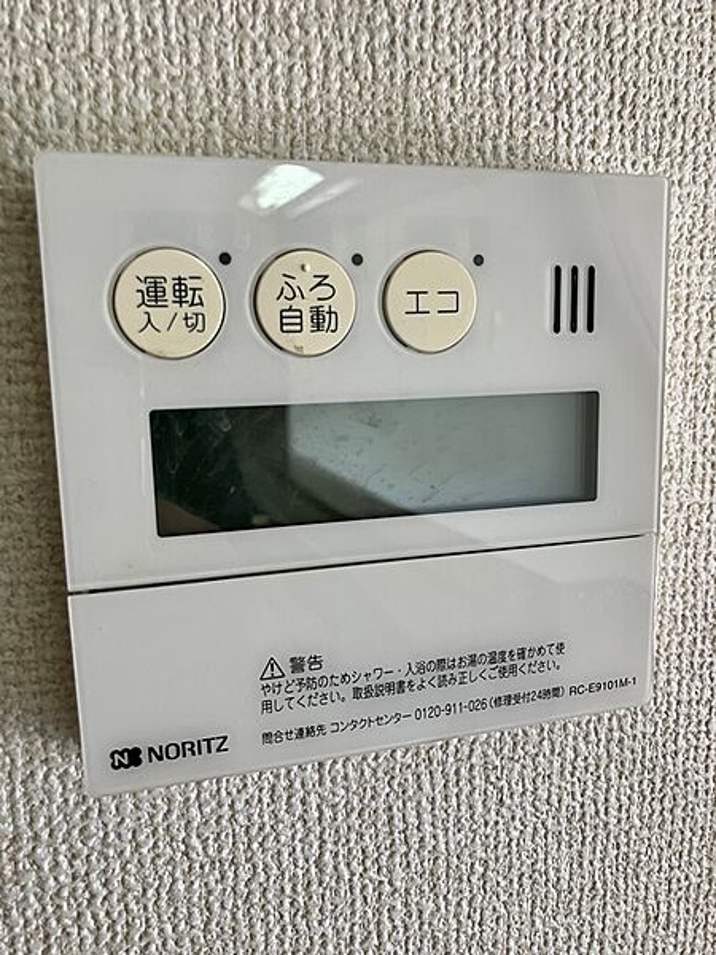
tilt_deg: -8.3
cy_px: 478
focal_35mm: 28
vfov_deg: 63.4
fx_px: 772
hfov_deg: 49.7
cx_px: 358
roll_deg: -0.1
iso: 64
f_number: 1.8
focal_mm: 3.99
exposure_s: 1/100
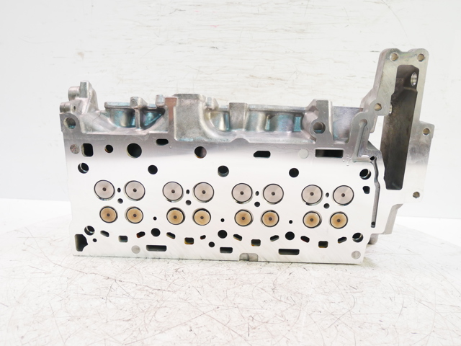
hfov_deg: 60.0
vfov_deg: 46.8
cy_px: 173
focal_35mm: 30
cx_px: 230
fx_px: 400
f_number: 3.7
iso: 1000
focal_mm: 15
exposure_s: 1/60
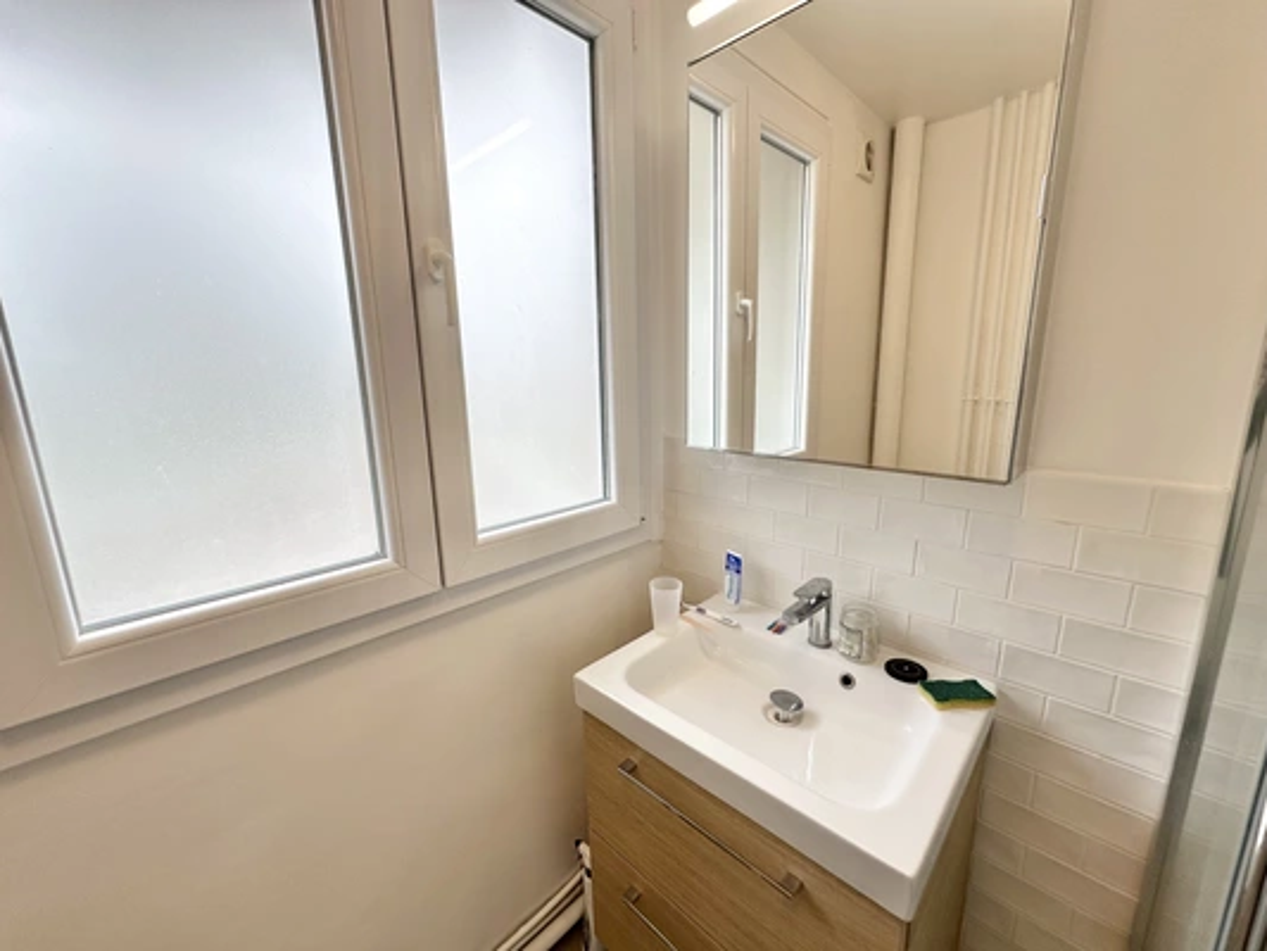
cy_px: 476
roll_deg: +1.4
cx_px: 634
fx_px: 513
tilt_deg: -10.4
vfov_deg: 85.7
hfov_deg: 102.1
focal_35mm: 14
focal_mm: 2.22
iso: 40
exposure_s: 1/194
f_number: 2.2
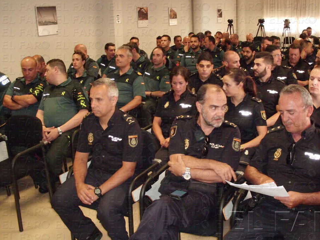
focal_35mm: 41
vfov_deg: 35.1
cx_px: 181
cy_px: 112
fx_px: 379
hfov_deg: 45.7
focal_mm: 6.3
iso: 400
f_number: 2.9
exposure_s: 1/60
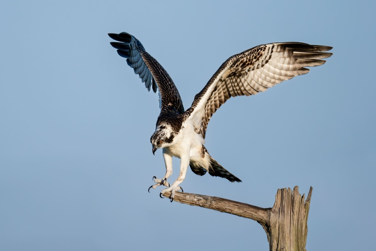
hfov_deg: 2.5
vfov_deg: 1.6
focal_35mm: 840
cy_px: 126
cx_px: 188
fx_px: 8771
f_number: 6.3
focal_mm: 560
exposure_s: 1/4000
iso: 3200
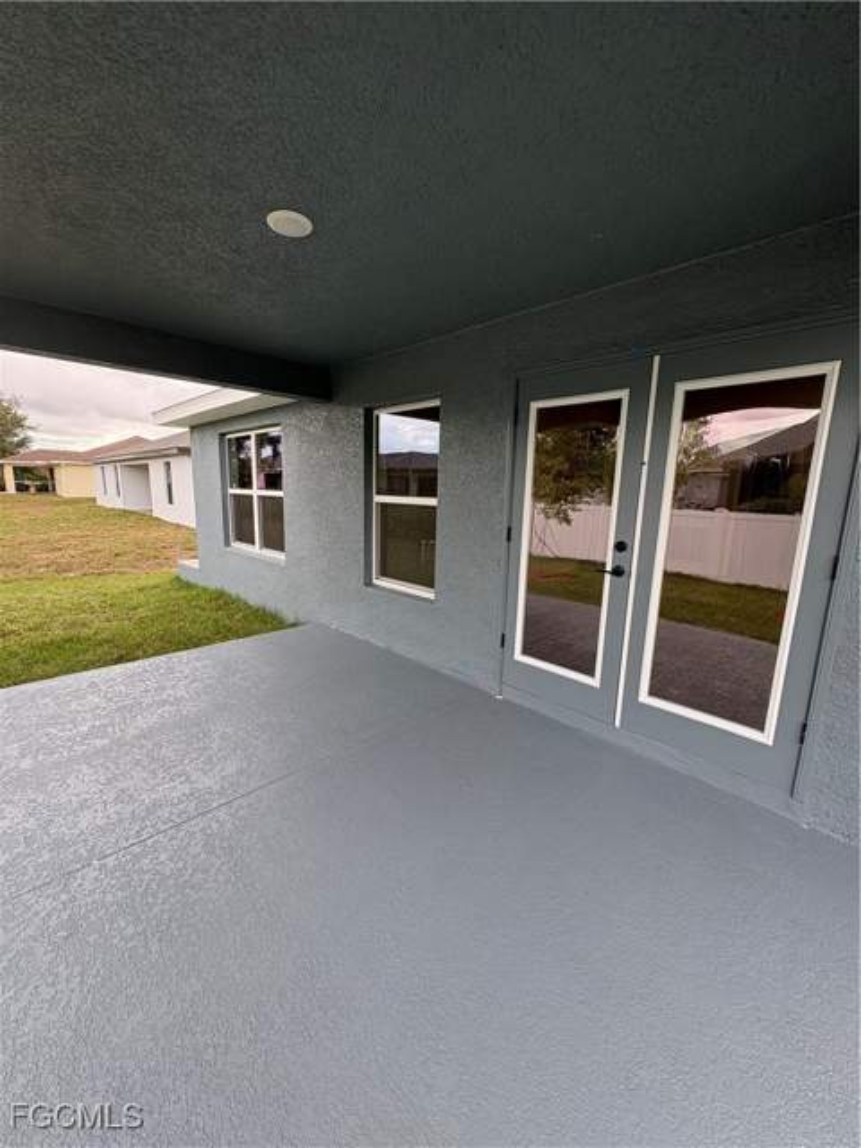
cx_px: 430
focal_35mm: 14
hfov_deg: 85.7
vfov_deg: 102.1
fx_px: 464
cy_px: 574
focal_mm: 2.22
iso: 50
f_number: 2.2
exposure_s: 1/201
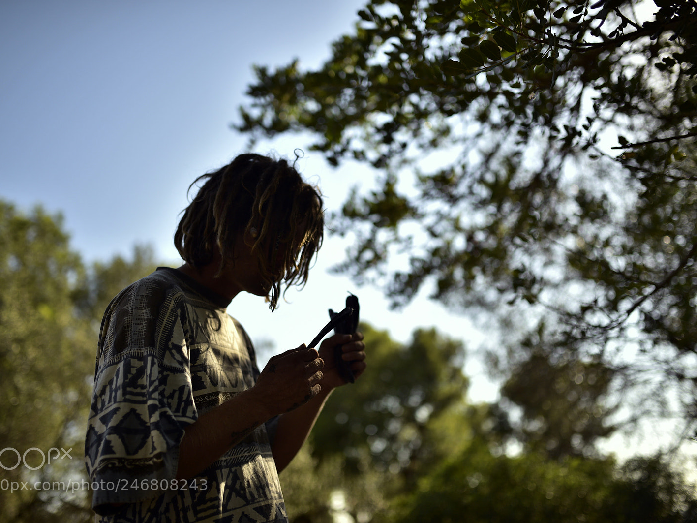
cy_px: 261
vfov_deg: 37.7
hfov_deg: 49.0
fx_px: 765
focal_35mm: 38
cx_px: 344
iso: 100
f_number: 1.4
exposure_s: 1/4000
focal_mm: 35
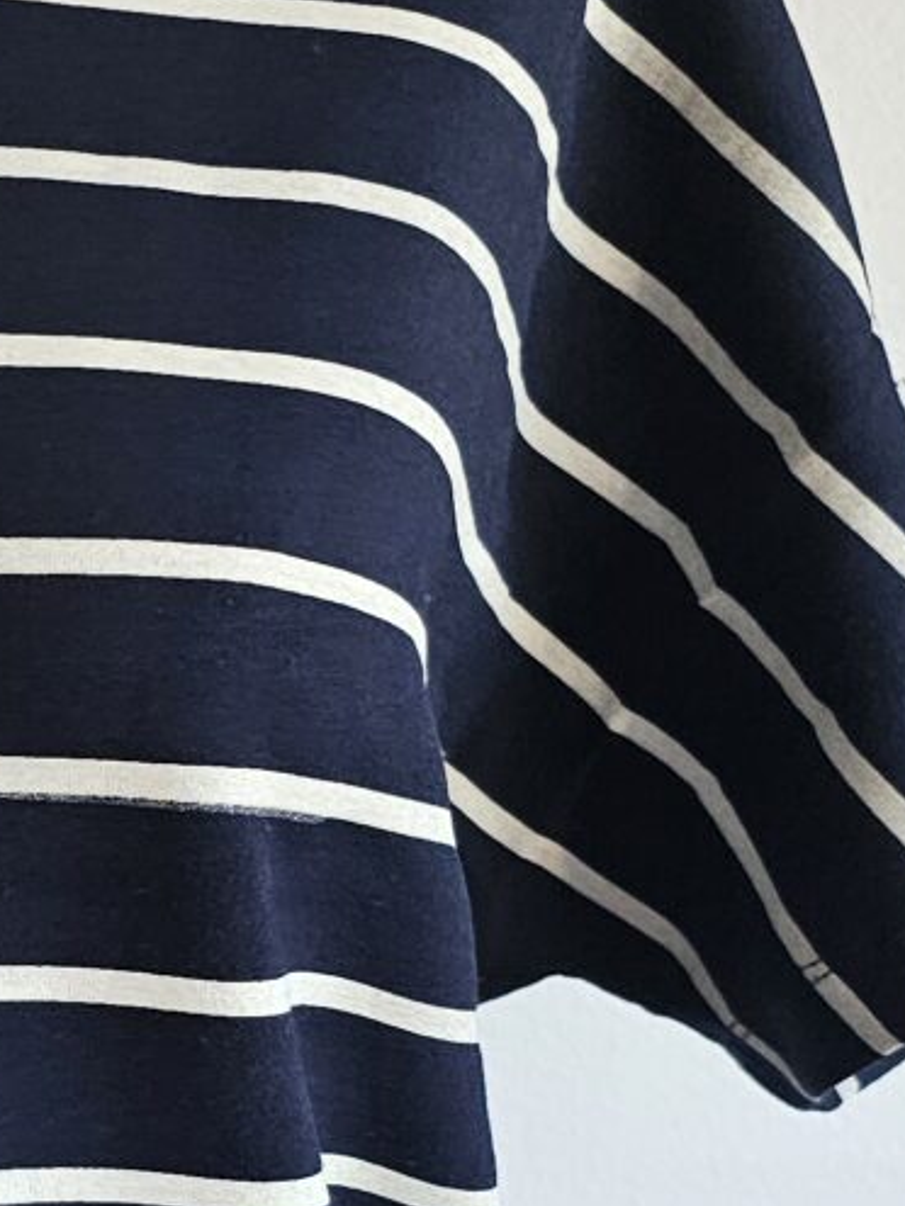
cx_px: -348
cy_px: 999
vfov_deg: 20.4
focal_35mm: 95
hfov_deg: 14.7
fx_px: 3312
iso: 1000
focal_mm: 6.3
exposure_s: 1/240
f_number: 1.7
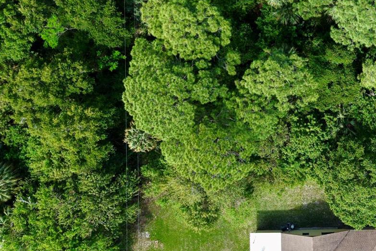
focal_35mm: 51
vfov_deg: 25.8
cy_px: 37
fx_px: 533
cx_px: 323
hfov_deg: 36.9
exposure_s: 1/120
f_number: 1.8
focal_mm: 8.67
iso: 100
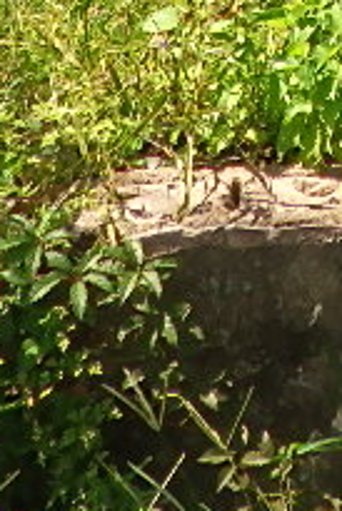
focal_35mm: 182
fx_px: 2589
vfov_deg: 10.3
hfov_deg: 7.3
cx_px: 642
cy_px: -568
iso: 125
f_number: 4.2
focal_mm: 5
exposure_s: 1/500
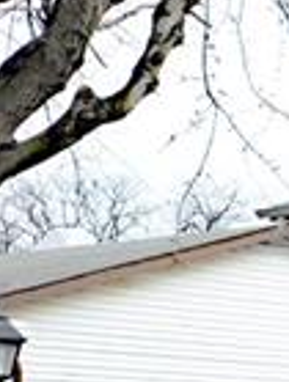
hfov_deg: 6.4
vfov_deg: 9.9
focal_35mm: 198
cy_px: 397
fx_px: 2194
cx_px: 1050
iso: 800
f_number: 10
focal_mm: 24
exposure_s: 1/250
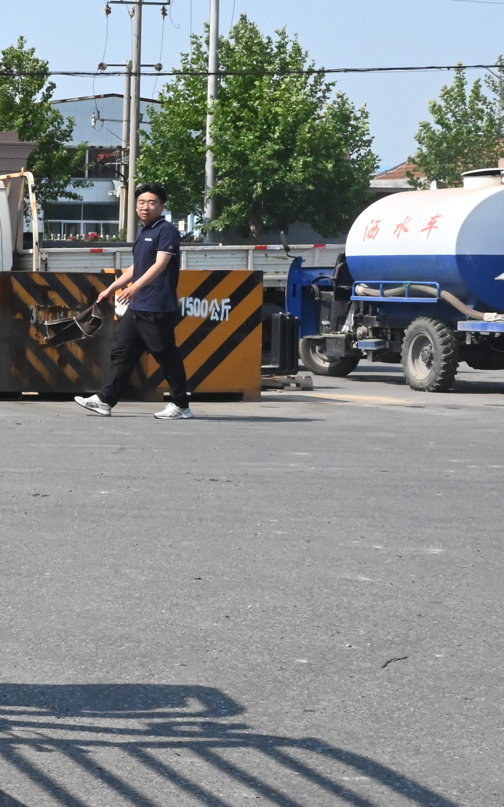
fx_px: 2097
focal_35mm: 95
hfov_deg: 11.9
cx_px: -578
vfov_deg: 21.7
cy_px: 327
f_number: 18
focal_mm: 33.5
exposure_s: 1/1250
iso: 2500
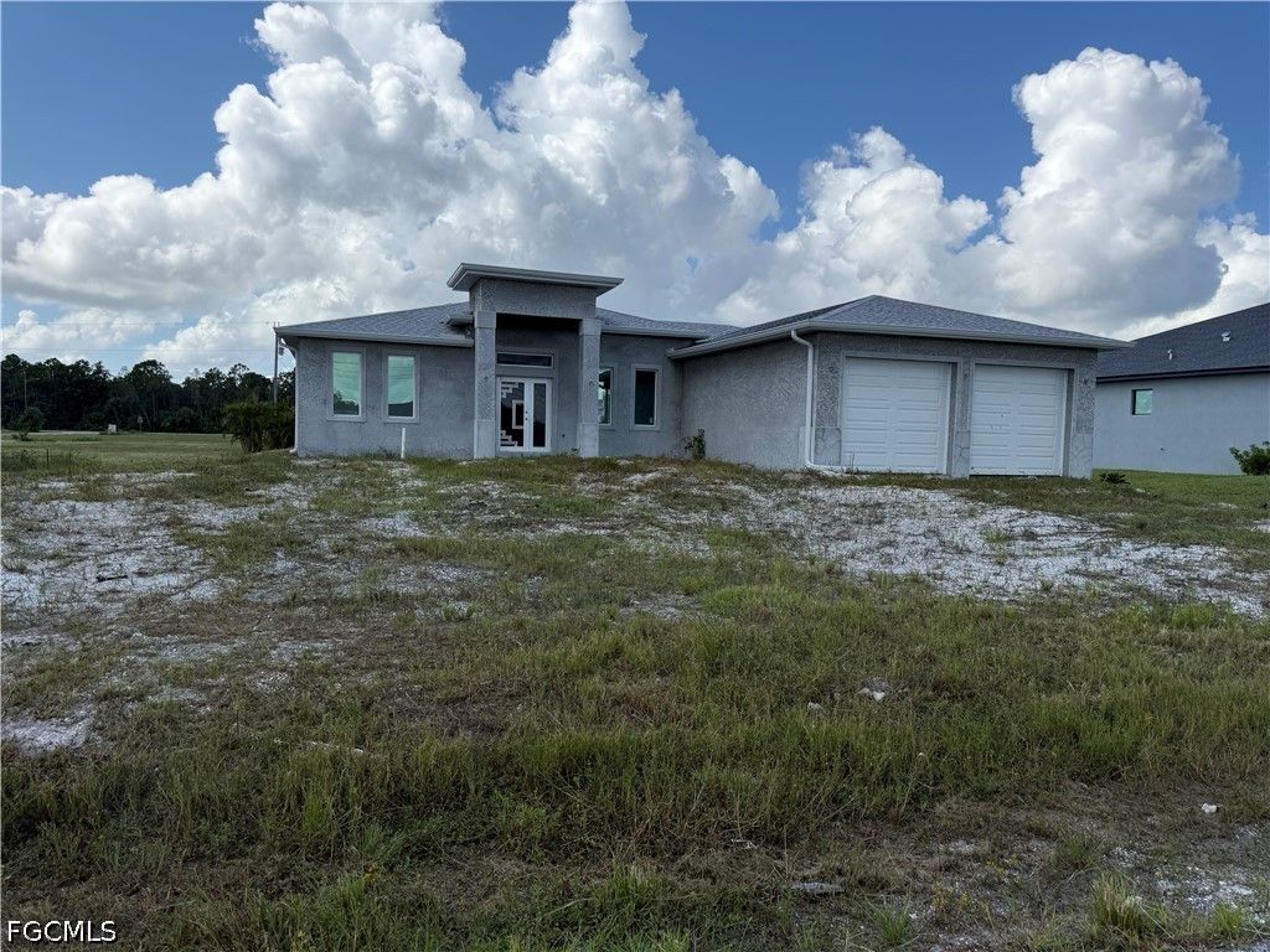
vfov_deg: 56.8
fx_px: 881
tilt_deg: -0.9
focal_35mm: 24
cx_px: 635
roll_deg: -1.6
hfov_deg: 71.6
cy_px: 476
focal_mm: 6.76
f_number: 1.78
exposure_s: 1/4167
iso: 80
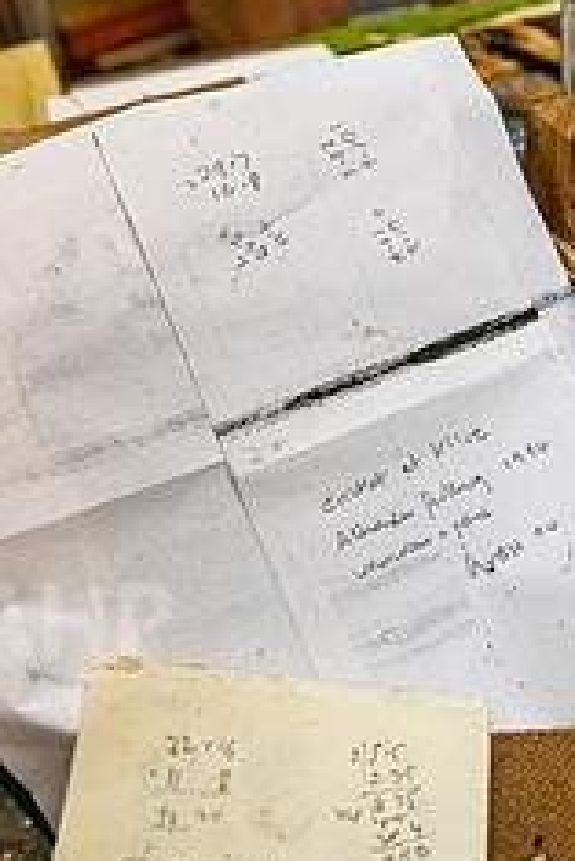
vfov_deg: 42.7
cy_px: 388
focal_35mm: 46
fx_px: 1100
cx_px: 429
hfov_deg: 28.9
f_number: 5
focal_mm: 24
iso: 2500
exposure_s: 1/1000
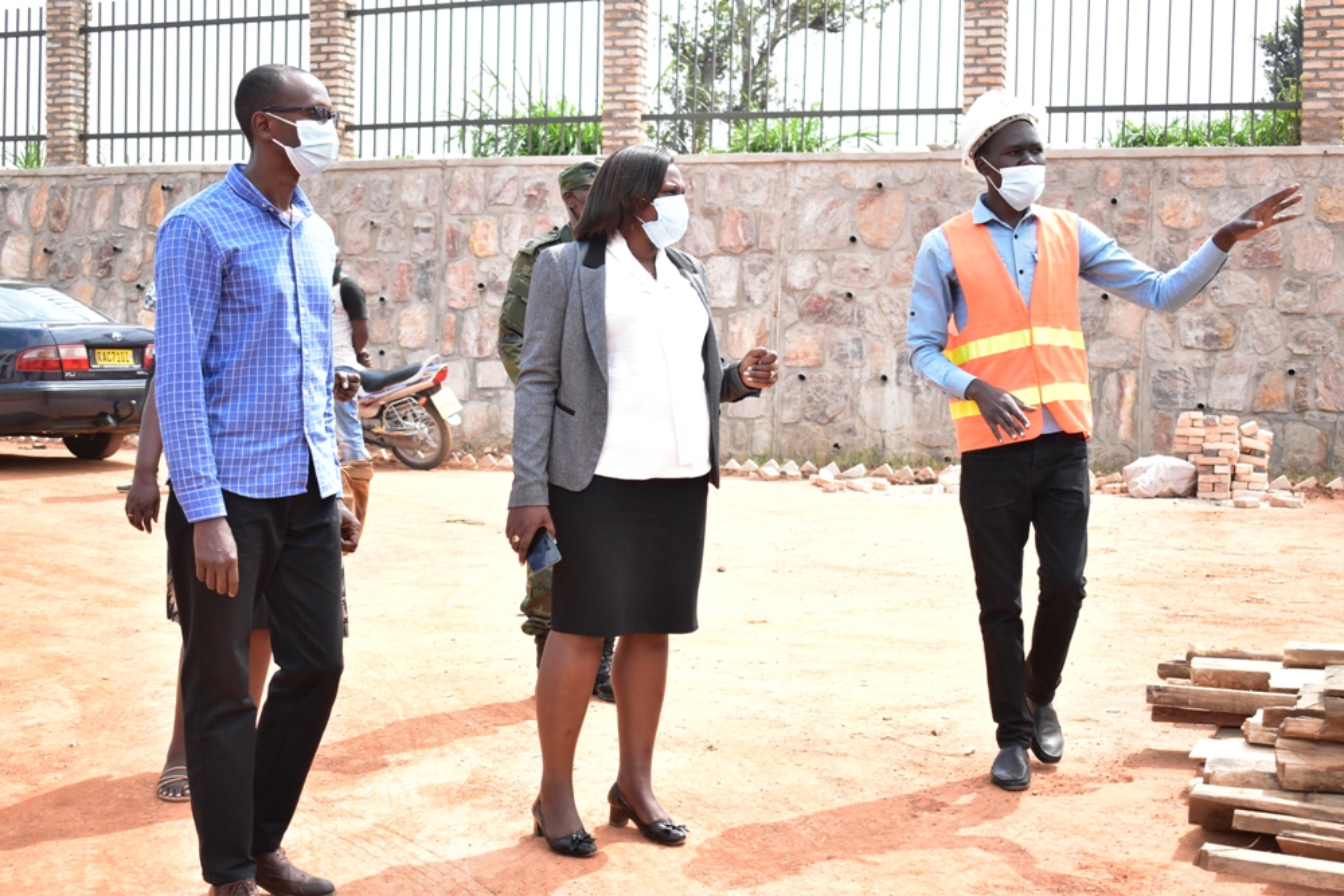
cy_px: 448
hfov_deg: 38.9
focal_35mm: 51
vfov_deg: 26.5
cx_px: 672
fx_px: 1904
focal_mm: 34
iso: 1600
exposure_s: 1/2000
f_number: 5
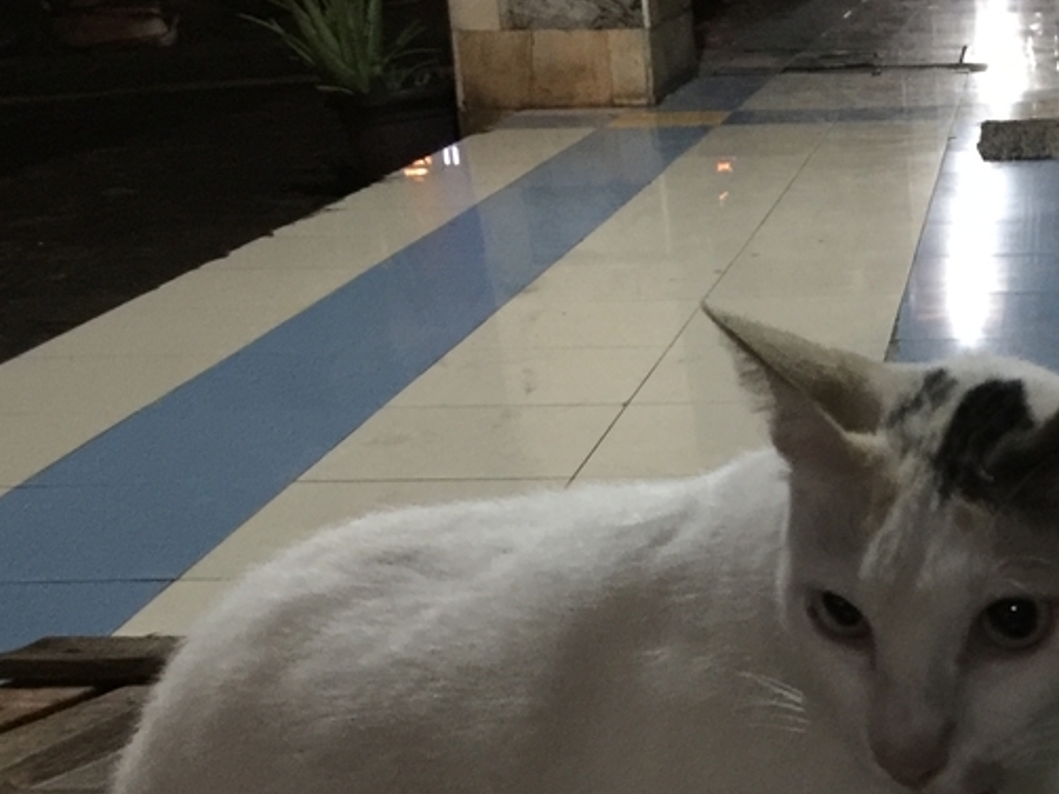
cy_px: 727
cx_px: 966
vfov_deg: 24.1
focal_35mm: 59
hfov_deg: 31.1
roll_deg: +1.1
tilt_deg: -22.0
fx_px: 1805
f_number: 2.2
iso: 125
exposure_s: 1/4
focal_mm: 4.15
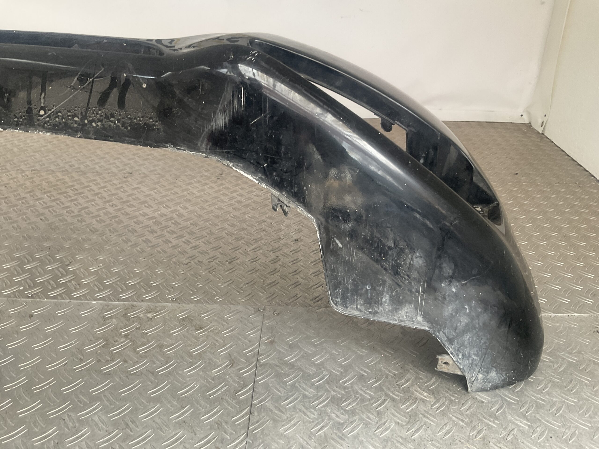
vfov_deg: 48.2
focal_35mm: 29
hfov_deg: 61.7
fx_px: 502
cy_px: 224
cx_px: 300
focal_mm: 3
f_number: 1.8
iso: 50
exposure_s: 1/50
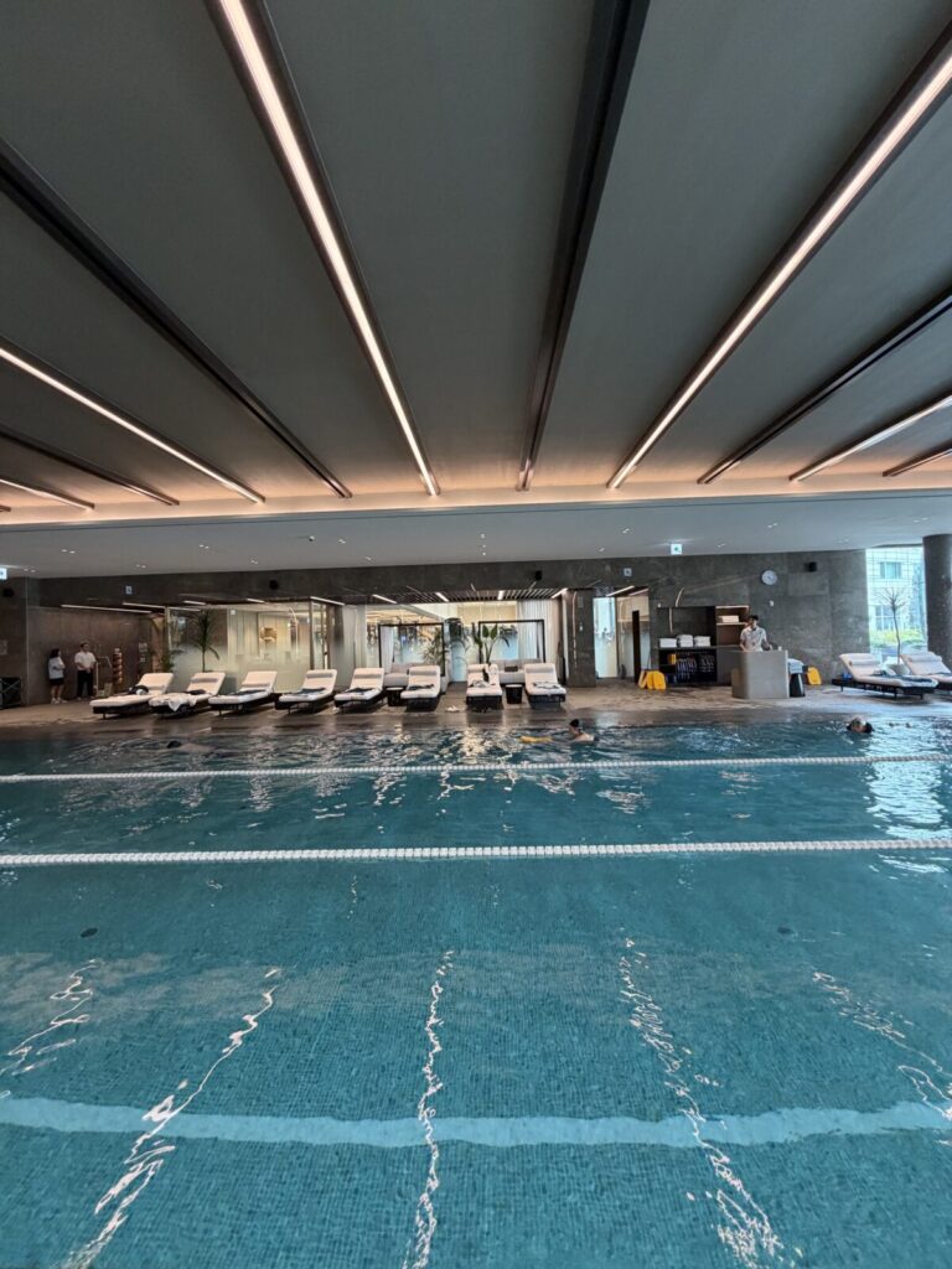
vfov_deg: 102.1
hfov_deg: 85.7
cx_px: 476
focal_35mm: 14
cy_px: 634
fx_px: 513
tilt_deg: +2.9
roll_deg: +2.9
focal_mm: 2.22
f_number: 2.2
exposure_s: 1/61
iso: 250
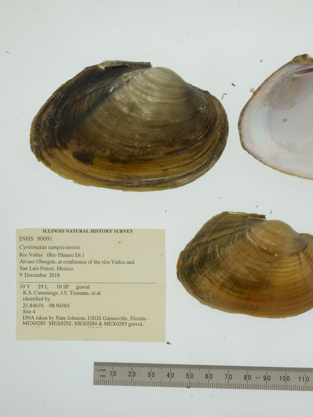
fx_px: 1049
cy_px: 209
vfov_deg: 22.5
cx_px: 228
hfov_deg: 16.9
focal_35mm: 87
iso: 100
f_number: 32
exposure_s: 1/10
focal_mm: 60
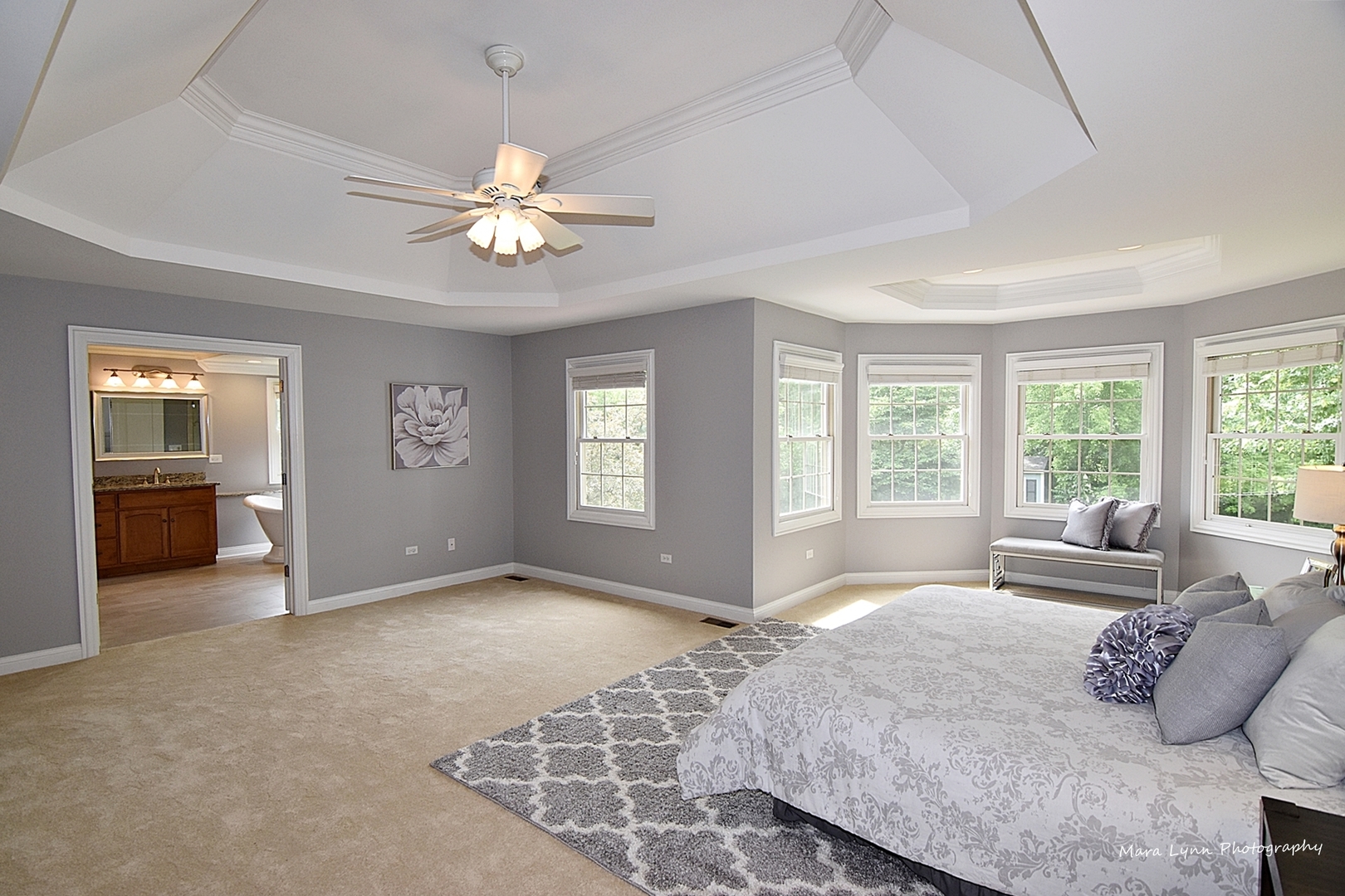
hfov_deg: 95.0
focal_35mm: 16
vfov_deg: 72.1
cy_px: 448
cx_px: 672
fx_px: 616
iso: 560
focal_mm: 11
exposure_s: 1/125
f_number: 5.6
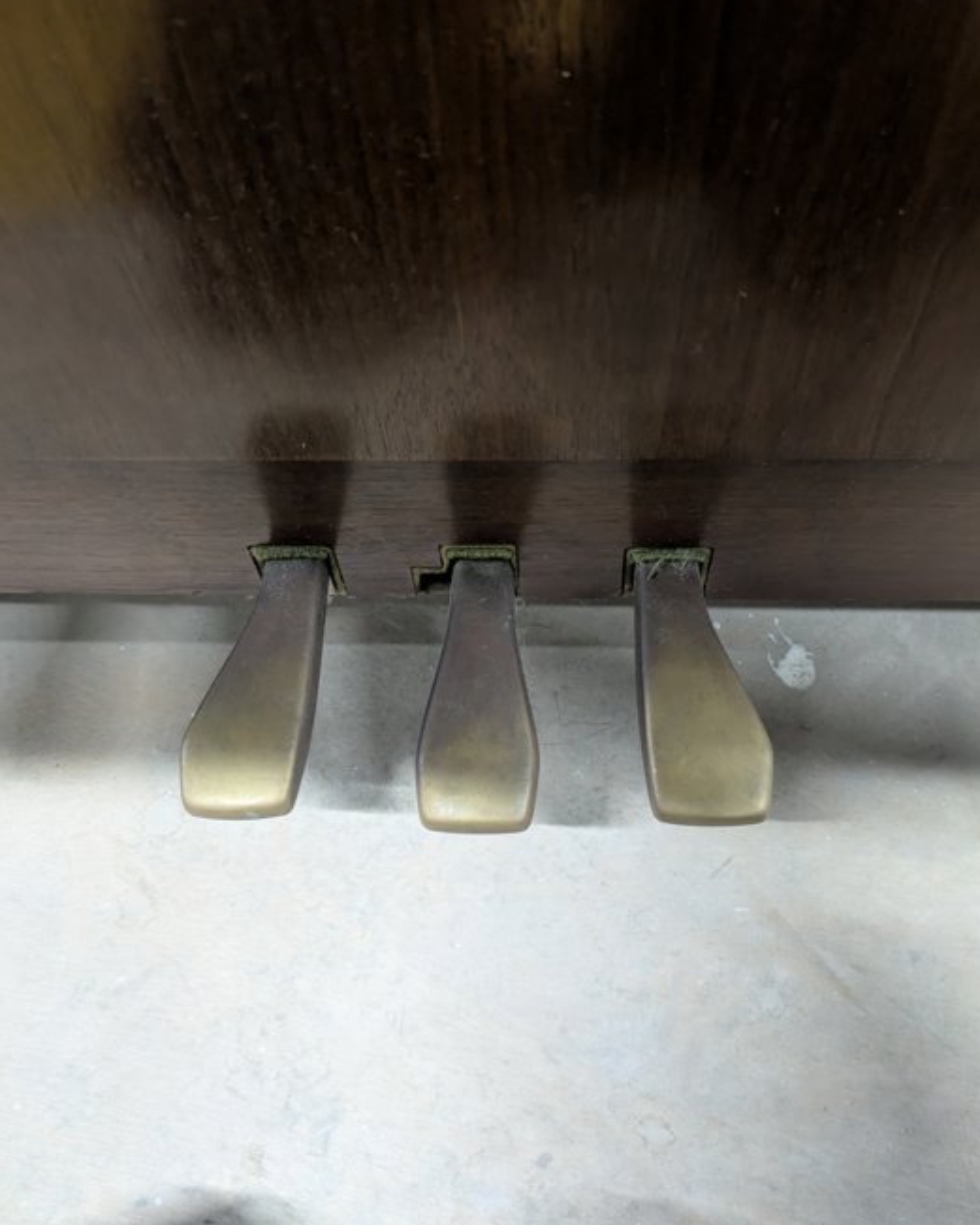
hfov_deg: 53.2
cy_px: 598
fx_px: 979
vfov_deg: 64.1
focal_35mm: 27
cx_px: 505
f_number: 1.89
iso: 953
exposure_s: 1/24
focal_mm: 5.43
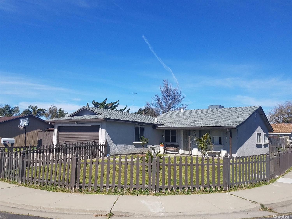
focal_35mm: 26
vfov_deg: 53.0
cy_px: 110
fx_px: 219
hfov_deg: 67.3
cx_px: 146
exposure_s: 1/3432
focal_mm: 4.2
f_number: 1.7
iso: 50
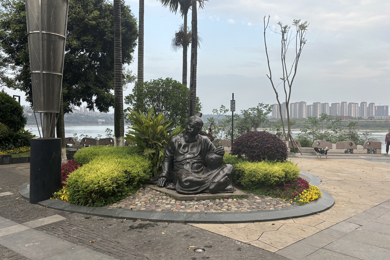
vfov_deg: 46.4
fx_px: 303
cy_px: 122
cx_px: 192
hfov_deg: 65.5
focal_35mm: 28
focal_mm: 5.96
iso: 50
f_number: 1.6
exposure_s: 1/597
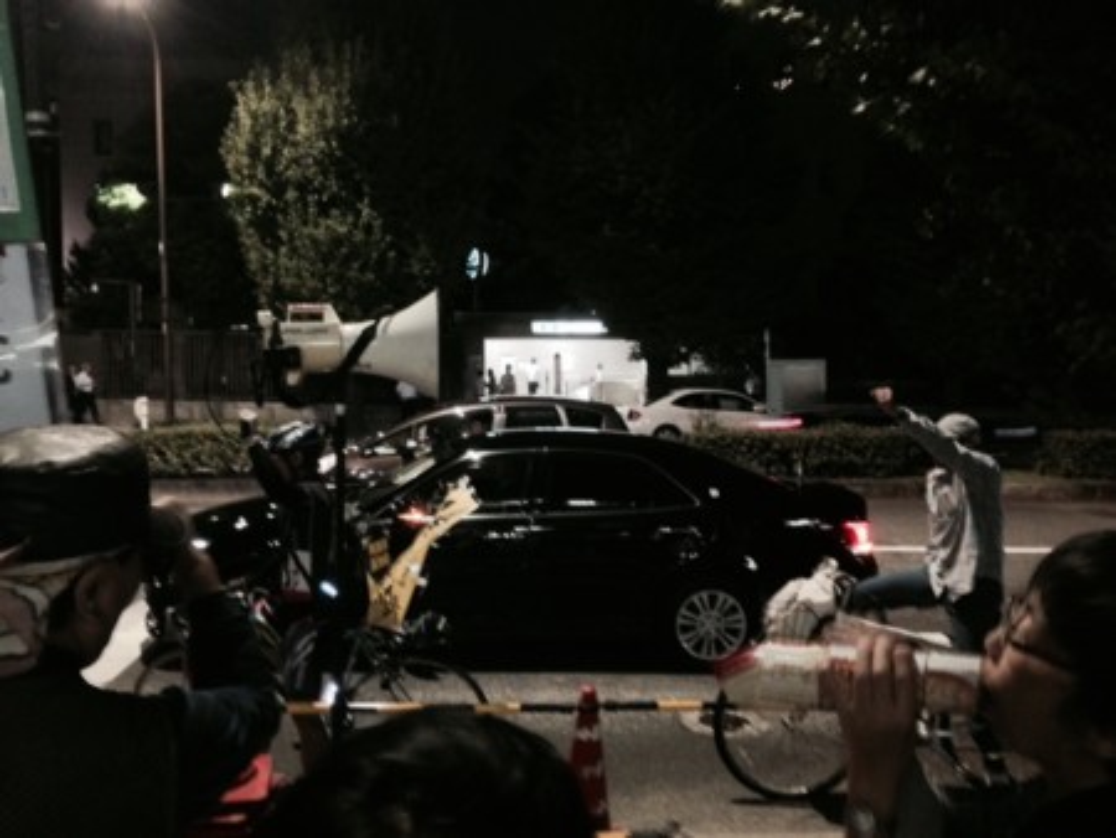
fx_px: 1064
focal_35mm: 33
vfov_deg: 43.0
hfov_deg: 55.3
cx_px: 558
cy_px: 419
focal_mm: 4.12
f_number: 2.4
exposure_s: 1/15
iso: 800
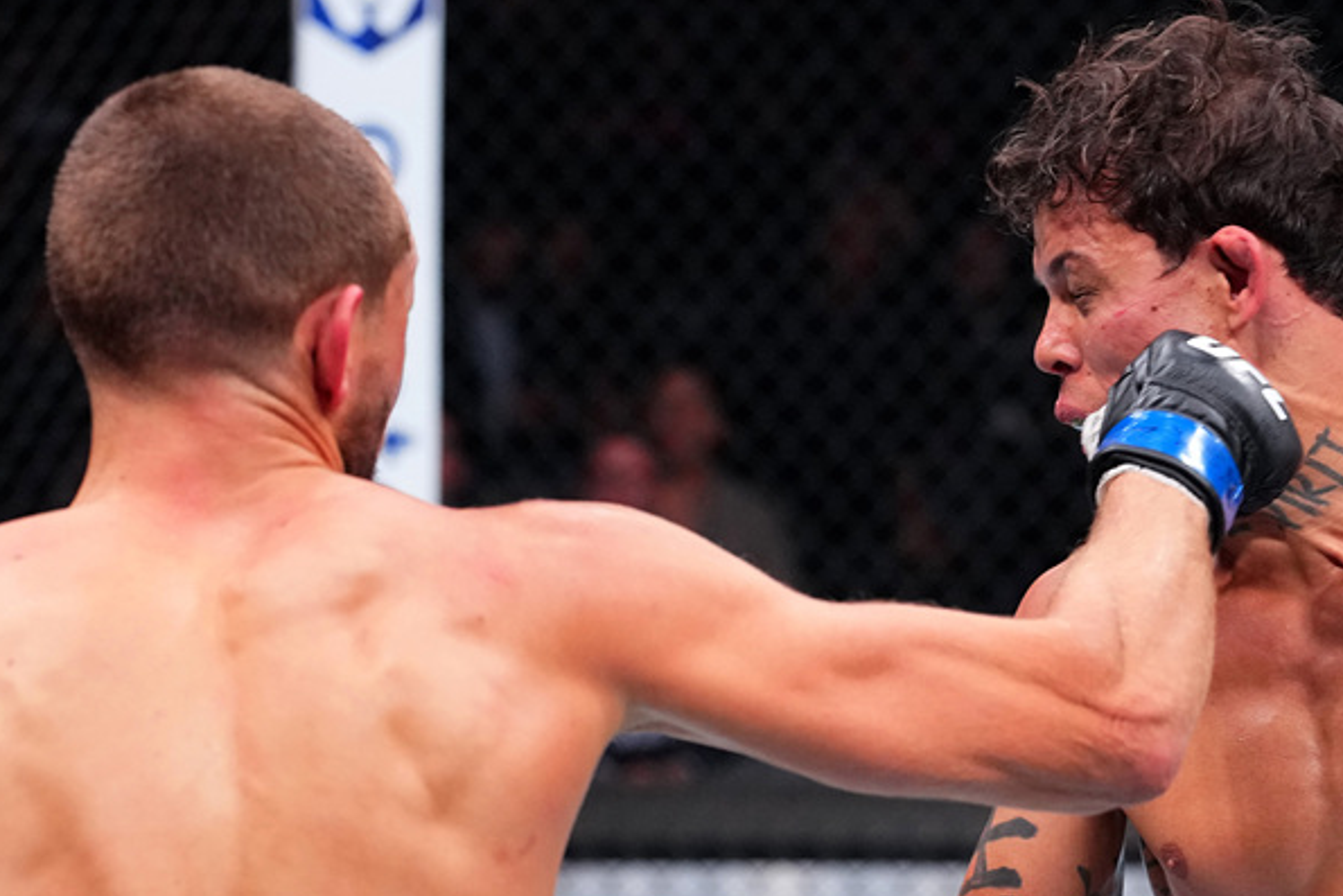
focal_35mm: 138
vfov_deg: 9.9
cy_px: 765
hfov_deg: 14.8
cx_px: 826
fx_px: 5149
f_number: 2.8
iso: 3200
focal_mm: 76
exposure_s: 1/1600
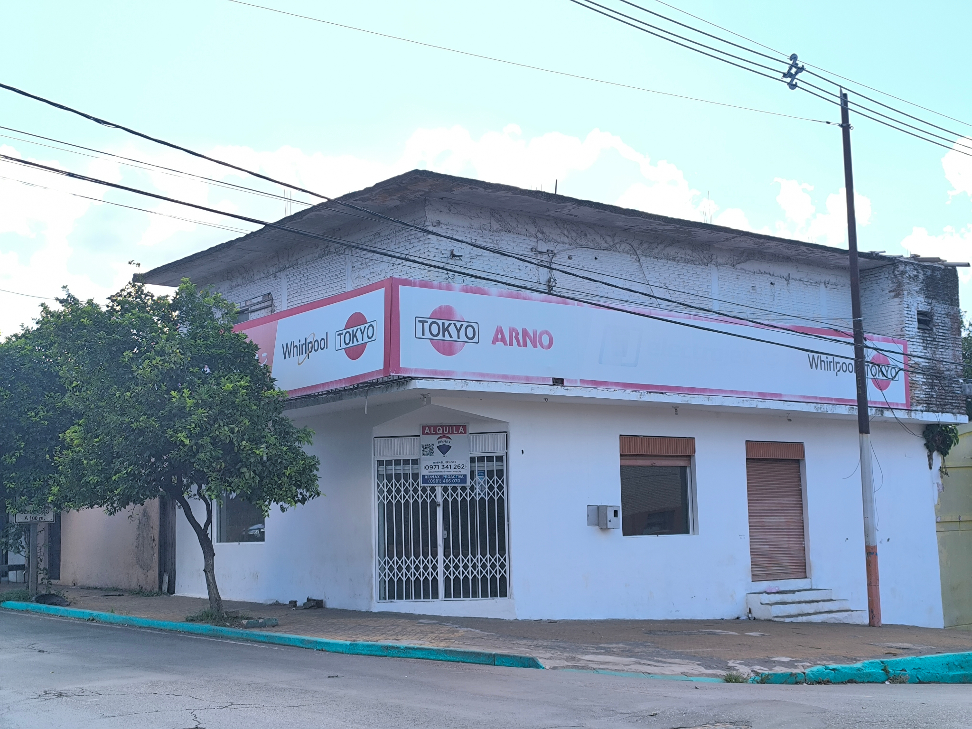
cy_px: 364
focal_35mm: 46
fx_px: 1292
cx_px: 486
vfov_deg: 31.5
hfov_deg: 41.2
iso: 50
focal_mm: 6.14
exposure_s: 1/550
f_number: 1.65
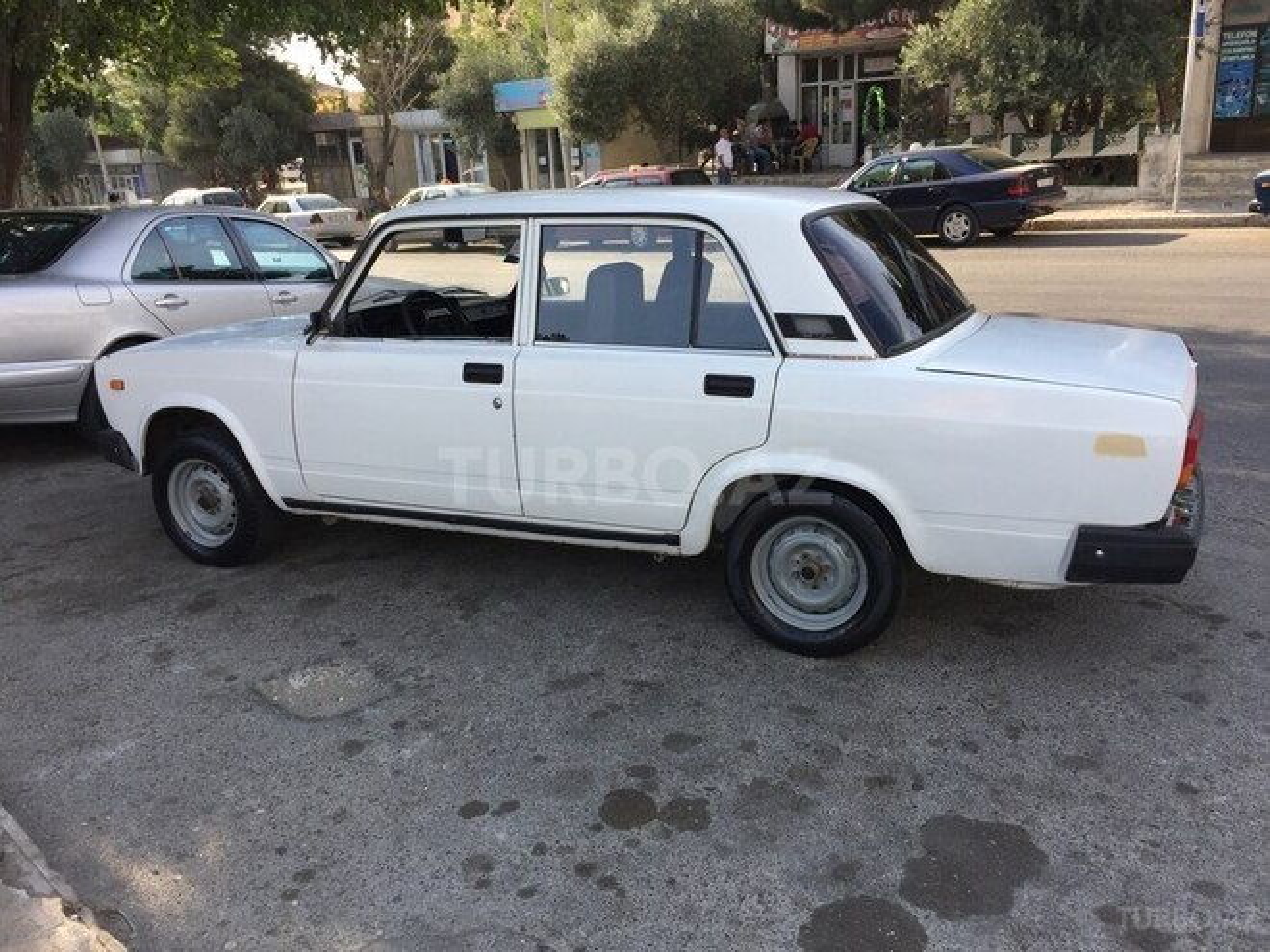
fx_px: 1064
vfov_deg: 48.2
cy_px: 476
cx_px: 635
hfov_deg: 61.7
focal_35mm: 29
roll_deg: +1.9
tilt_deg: -17.5
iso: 32
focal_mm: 4.15
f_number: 2.2
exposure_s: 1/520
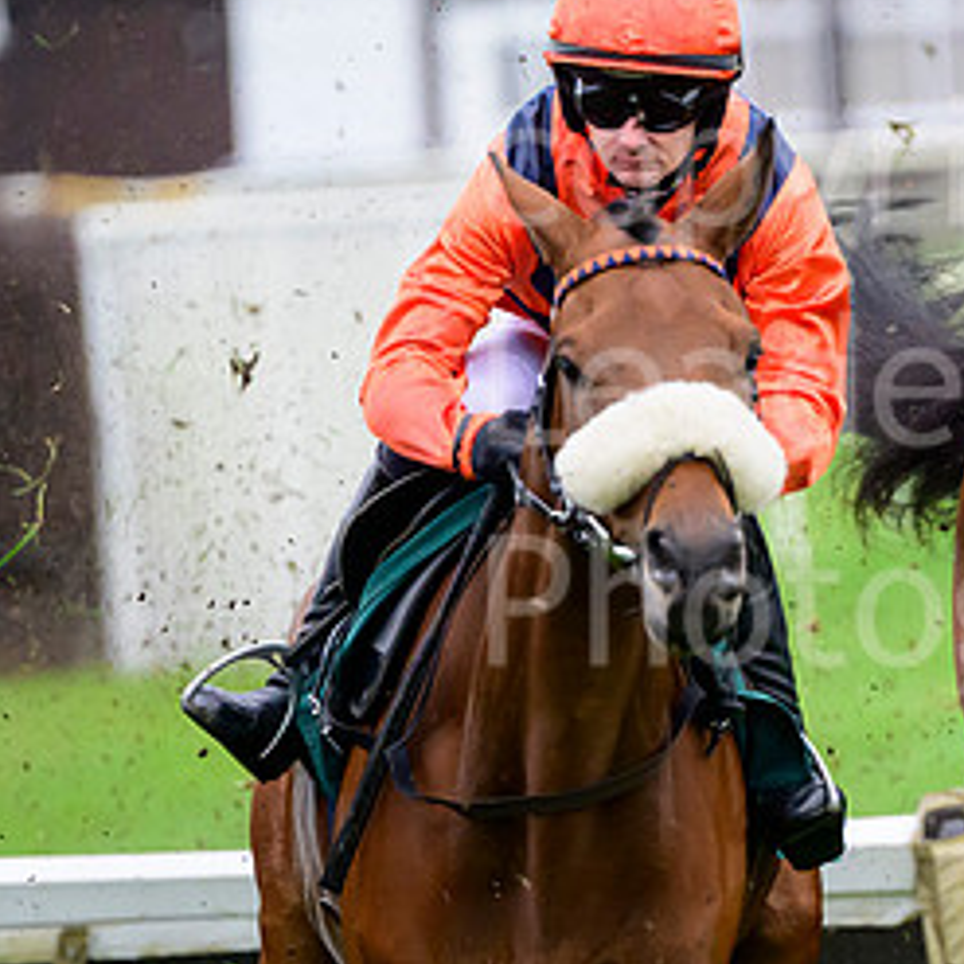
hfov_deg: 3.1
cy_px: 428
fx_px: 17990
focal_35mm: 571
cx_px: 983
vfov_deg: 3.1
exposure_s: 1/1600
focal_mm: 200
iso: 2500
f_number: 2.8
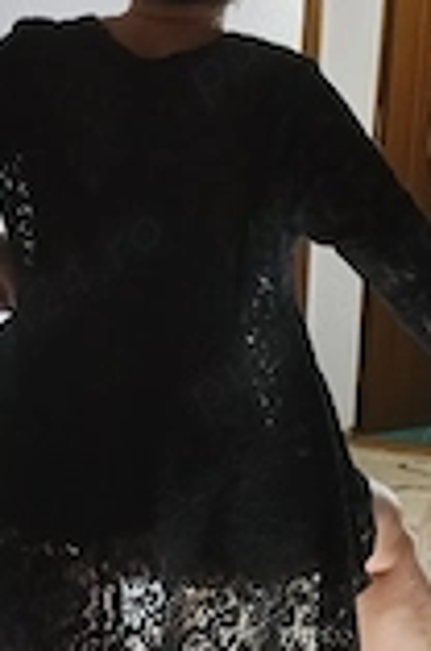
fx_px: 1389
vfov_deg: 26.3
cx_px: 174
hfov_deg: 17.6
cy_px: 381
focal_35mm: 77
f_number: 1.8
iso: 320
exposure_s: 1/33
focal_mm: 4.22
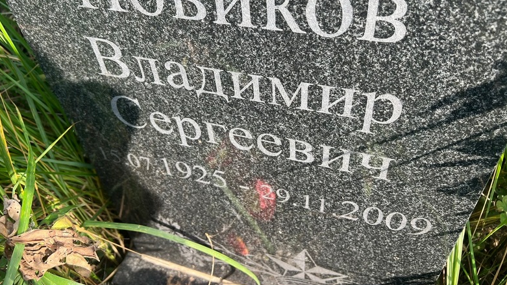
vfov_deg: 39.9
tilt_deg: -45.6
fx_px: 390
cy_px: 104
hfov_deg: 66.0
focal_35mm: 29
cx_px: 253
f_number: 1.5
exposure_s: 1/509
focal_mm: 5.7
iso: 50
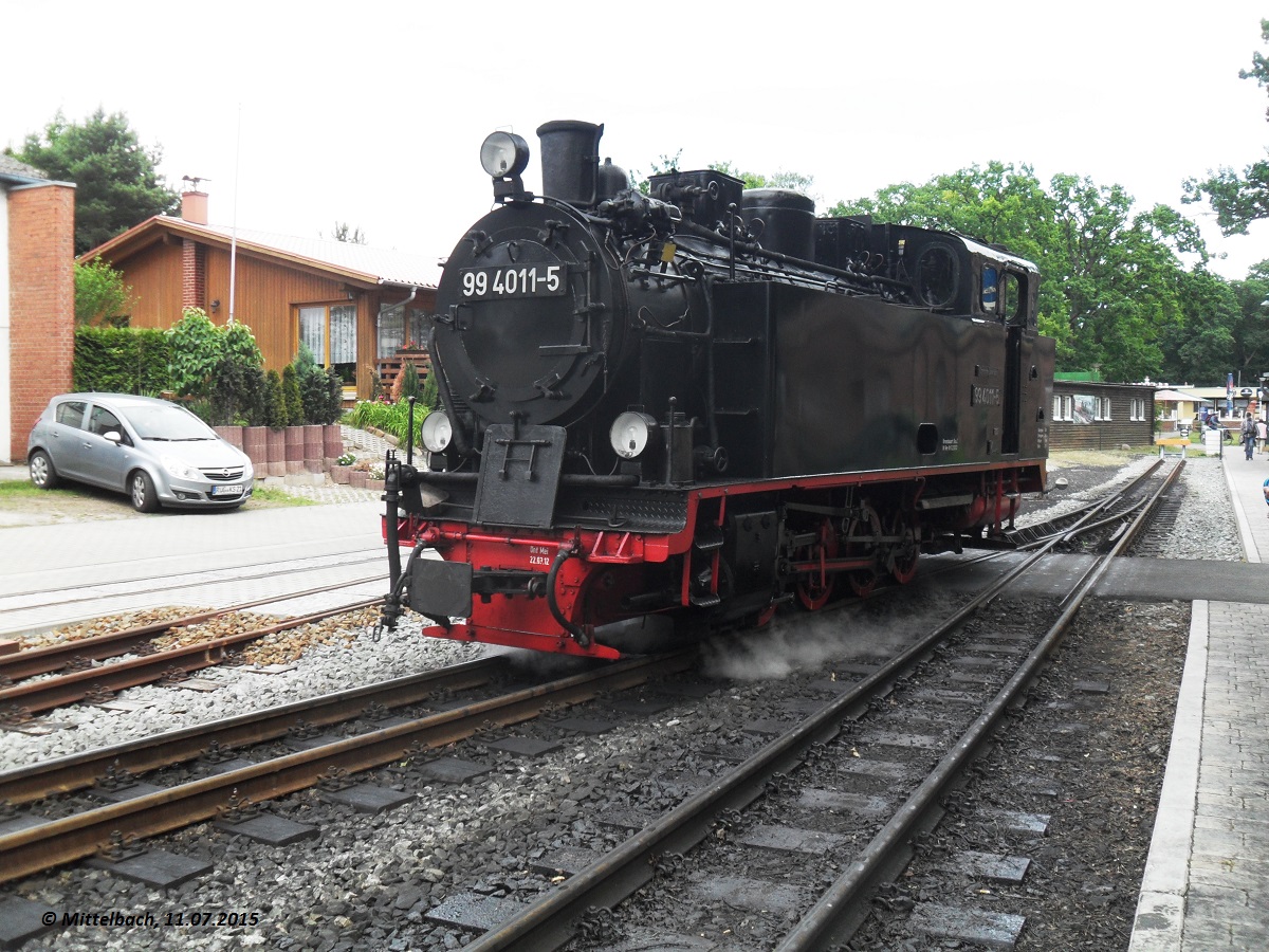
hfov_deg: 52.6
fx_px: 1283
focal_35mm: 35
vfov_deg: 40.7
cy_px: 476
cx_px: 634
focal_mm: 6.2
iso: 100
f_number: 2.8
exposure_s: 1/350
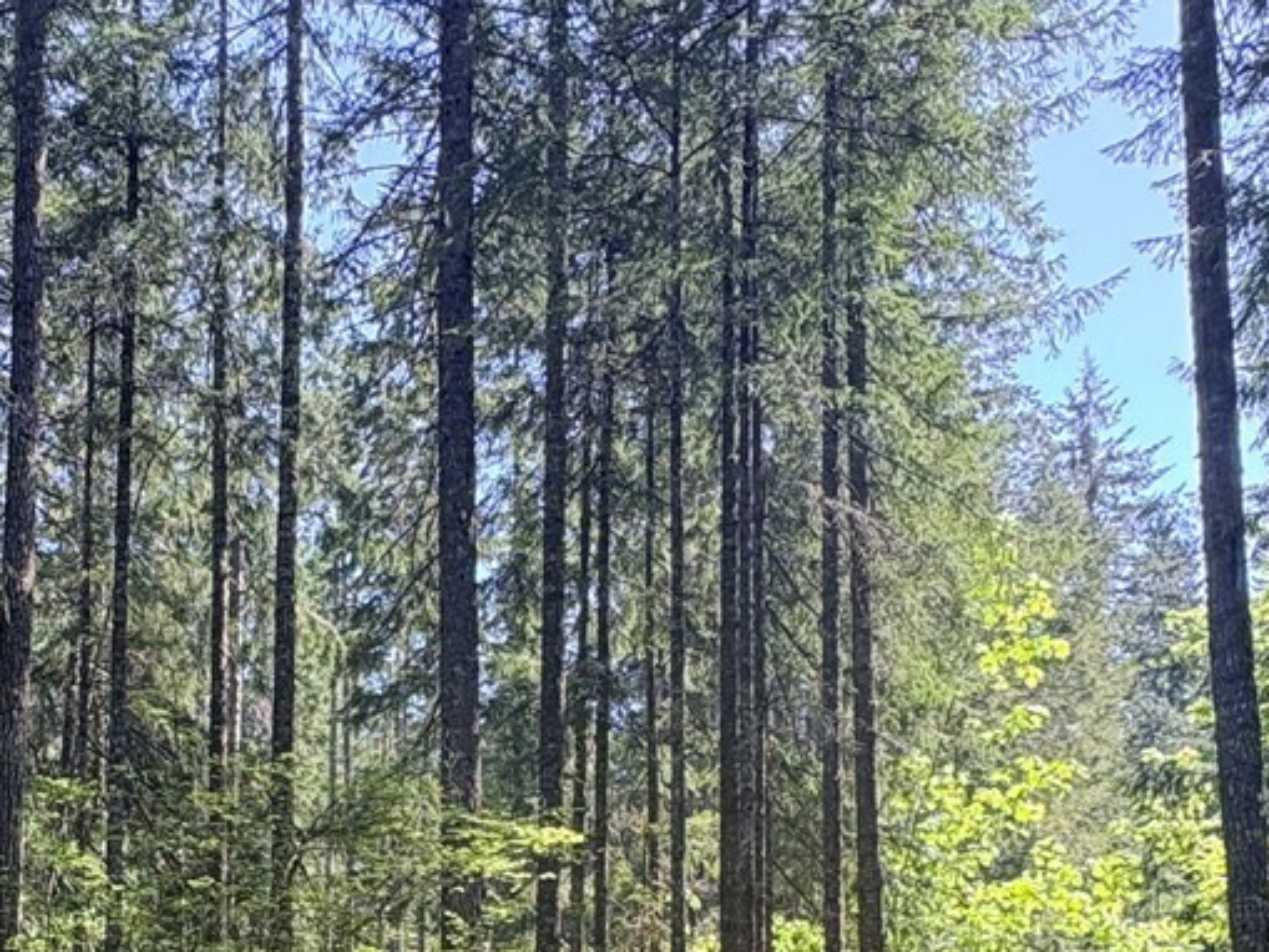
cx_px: 247
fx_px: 1613
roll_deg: -0.5
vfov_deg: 30.2
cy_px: 994
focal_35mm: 44
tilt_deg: +5.4
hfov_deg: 41.1
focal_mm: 2.22
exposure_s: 1/153
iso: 40
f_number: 2.2
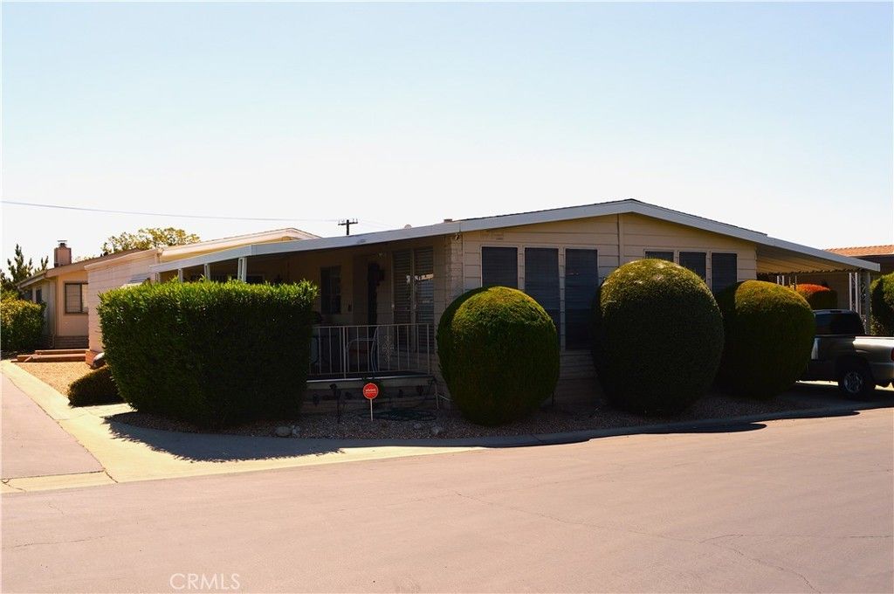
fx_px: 893
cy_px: 297
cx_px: 447
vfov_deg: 36.8
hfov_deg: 53.2
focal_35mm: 36
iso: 100
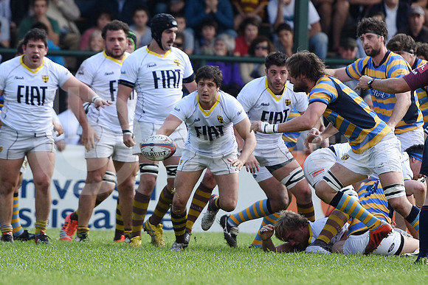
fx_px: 3567
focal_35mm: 300
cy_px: 142
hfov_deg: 6.9
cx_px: 214
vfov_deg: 4.6
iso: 250
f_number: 3.5
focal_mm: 200
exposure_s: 1/1250
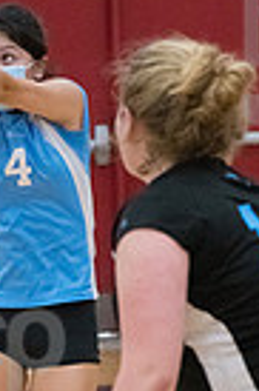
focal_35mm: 303
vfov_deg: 6.8
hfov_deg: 4.5
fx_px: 3278
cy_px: 371
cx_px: -3
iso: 6400
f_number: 4.5
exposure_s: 1/1000
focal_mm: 92
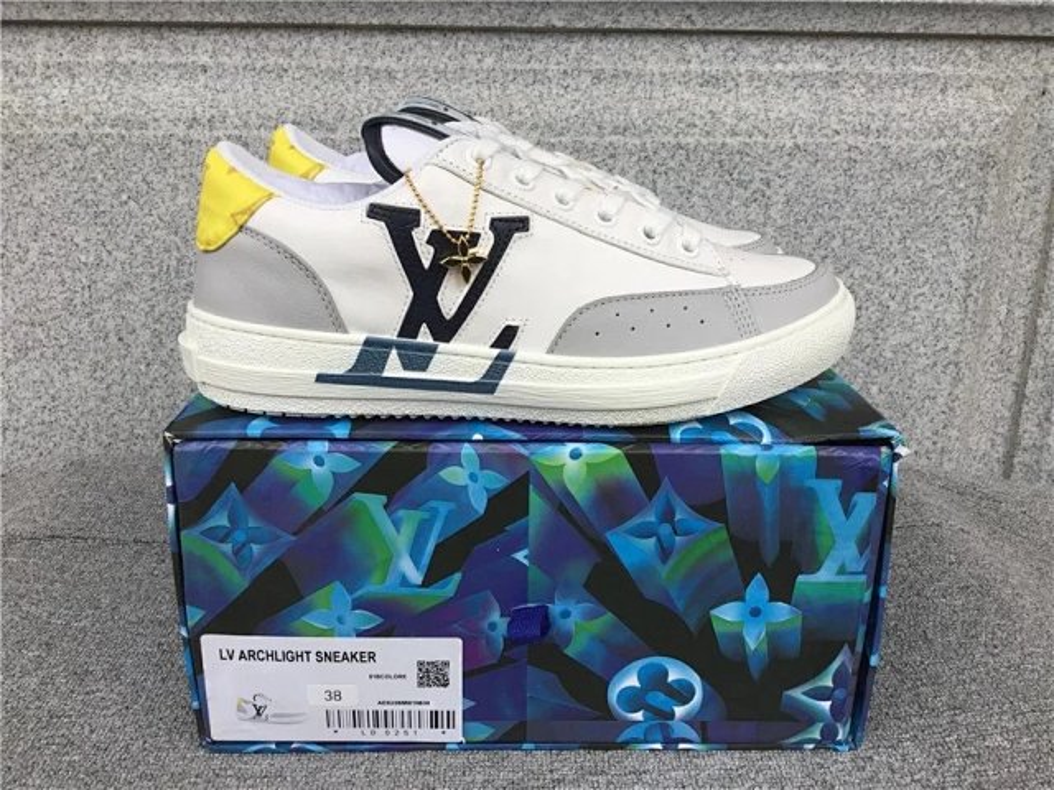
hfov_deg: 58.4
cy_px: 395
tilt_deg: -17.4
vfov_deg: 45.4
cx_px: 527
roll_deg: -0.1
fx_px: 944
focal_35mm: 31
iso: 25
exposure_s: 1/107
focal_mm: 3.3
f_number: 2.4
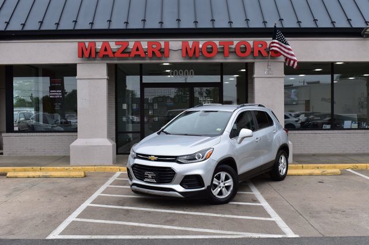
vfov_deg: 31.9
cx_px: 184
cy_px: 122
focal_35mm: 42
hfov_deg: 46.4
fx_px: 430
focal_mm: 28
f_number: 10
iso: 400
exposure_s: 1/250
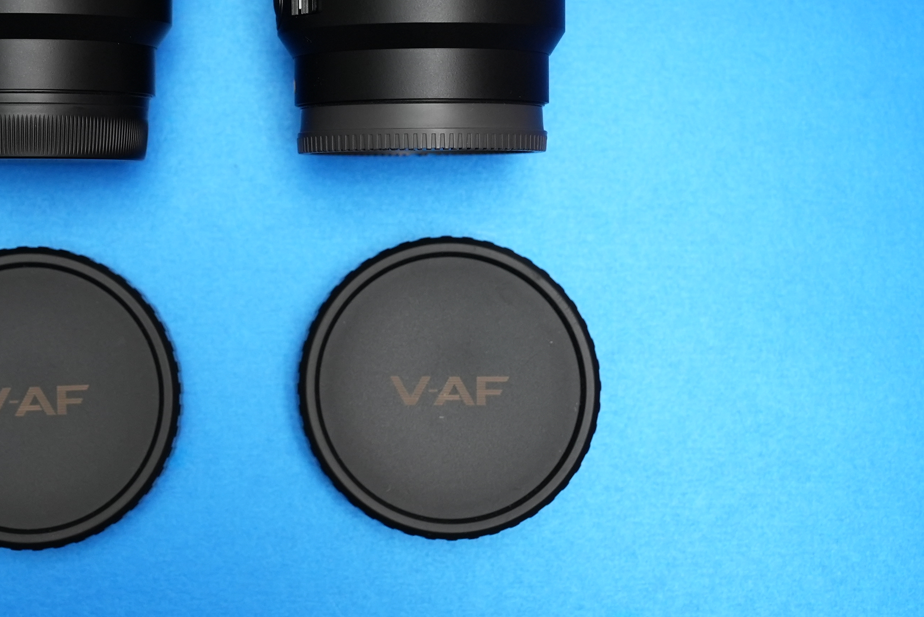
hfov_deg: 24.5
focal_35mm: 82
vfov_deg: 16.6
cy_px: 155
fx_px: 2106
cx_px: 235
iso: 2500
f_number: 5
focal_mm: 50
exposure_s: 1/100
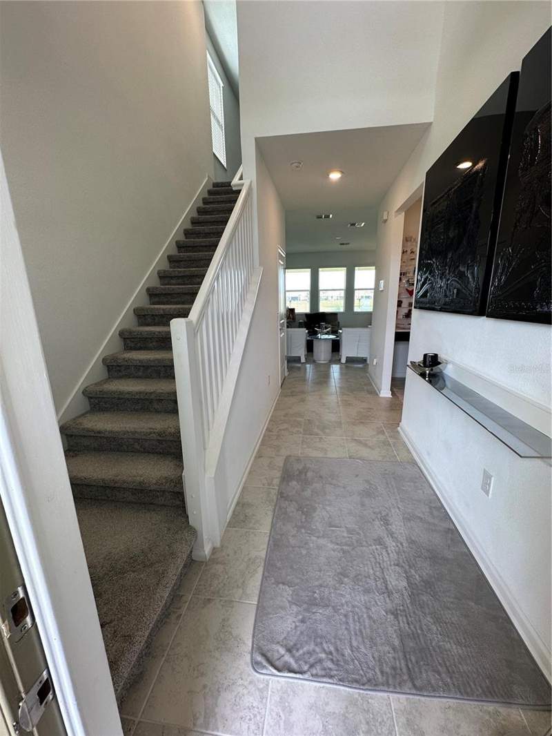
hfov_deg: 85.7
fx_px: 298
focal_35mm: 14
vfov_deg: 102.1
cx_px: 276
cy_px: 368
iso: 100
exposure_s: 1/120
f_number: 2.2
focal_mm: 2.22
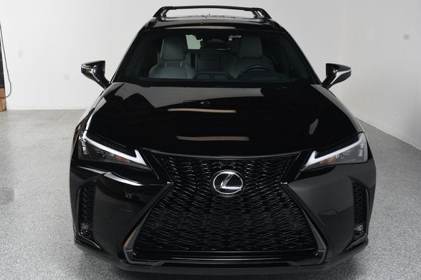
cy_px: 140
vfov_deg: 28.0
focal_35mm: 48
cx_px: 210
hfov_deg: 41.1
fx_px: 561
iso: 100
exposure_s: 1/160
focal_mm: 32
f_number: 9
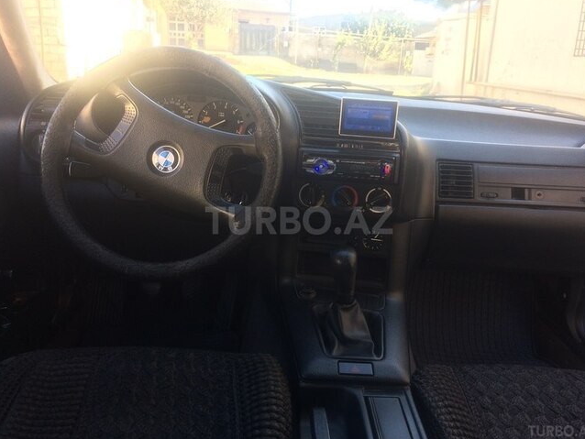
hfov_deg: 59.9
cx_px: 299
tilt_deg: -18.7
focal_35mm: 30
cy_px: 220
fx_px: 507
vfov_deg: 46.8
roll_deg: -2.3
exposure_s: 1/100
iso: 50
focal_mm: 4.15
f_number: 2.2
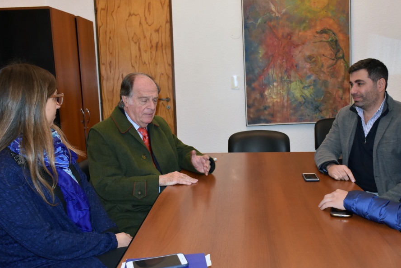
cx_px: 228
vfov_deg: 35.1
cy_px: 132
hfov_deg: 50.5
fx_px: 423
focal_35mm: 38
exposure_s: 1/60
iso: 1250
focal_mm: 22
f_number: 3.5
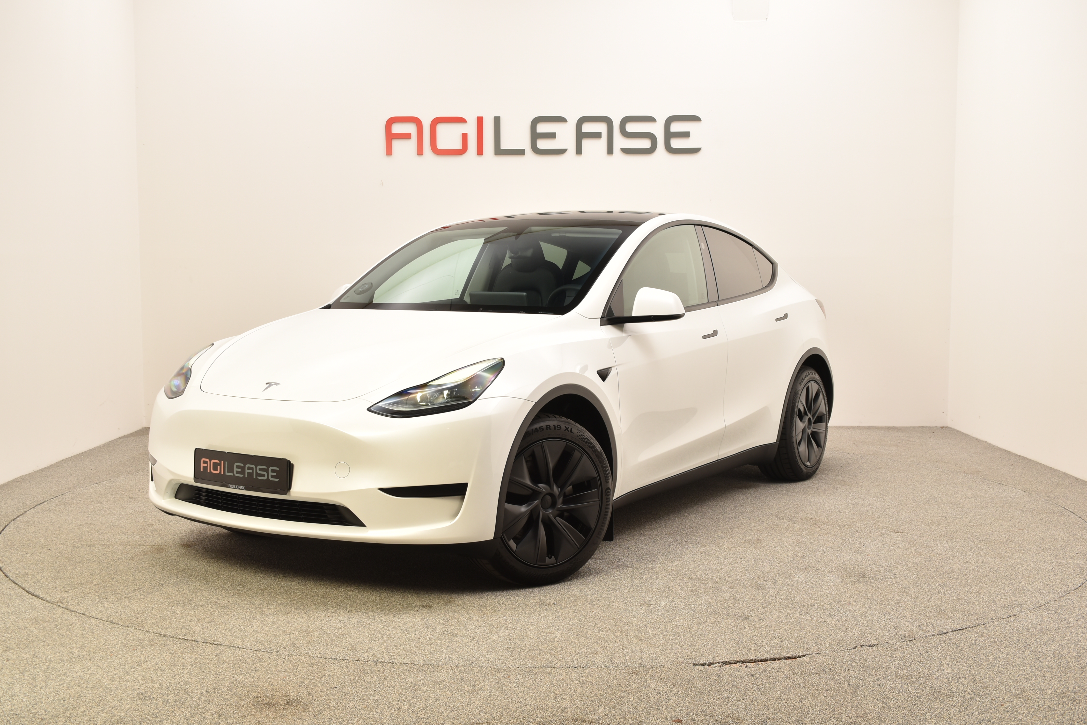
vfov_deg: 34.2
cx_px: 544
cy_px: 362
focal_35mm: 39
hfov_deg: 49.5
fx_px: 1178
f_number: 8
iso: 100
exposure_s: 1/100
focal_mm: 26
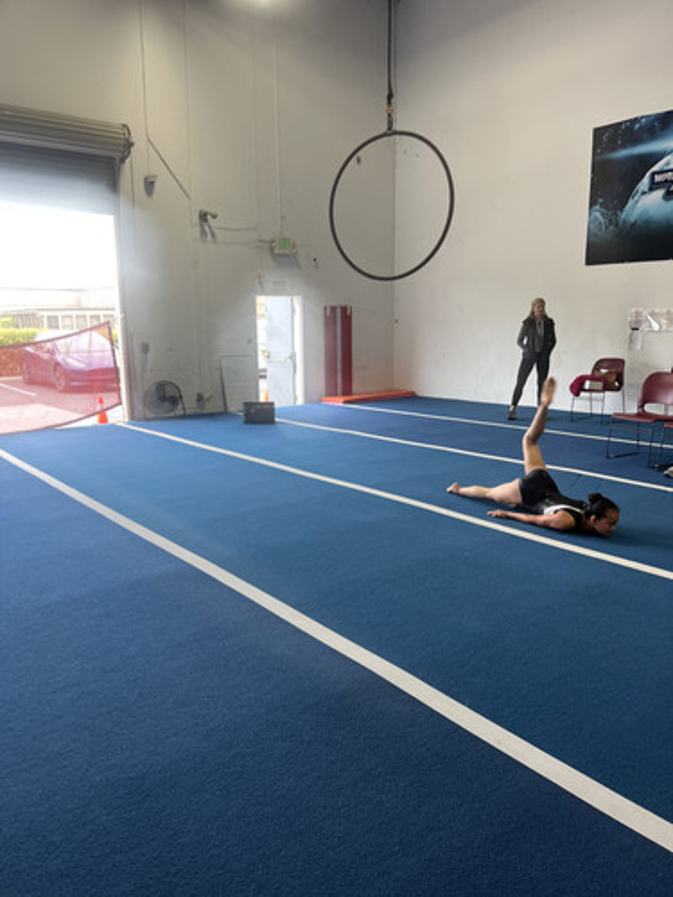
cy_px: 448
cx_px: 336
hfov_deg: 53.1
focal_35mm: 26
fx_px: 674
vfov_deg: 67.3
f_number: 1.5
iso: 100
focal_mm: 5.7
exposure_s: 1/120
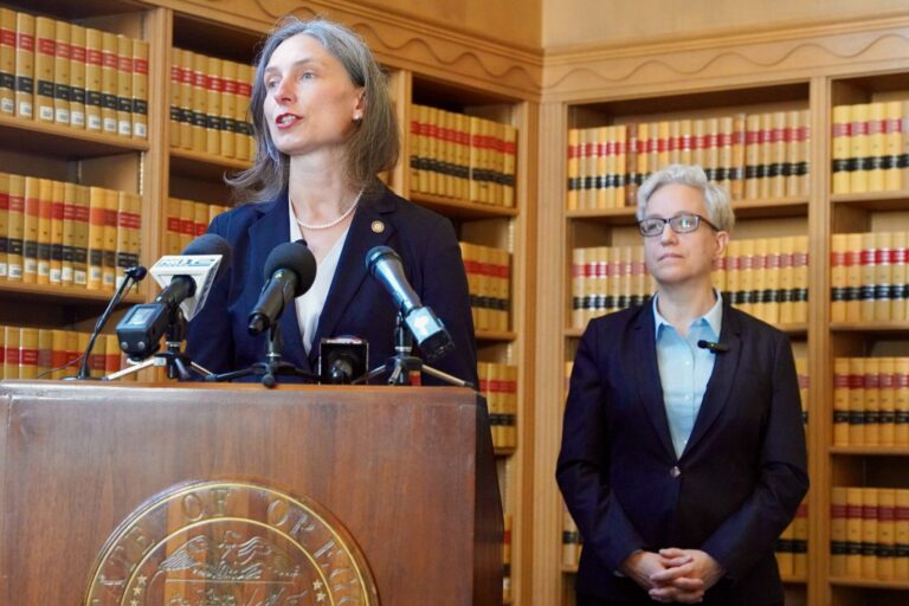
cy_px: 303
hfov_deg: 23.1
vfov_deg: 15.5
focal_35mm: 88
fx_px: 2227
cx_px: 454
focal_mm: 58.8
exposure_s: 1/160
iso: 5000
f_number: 4
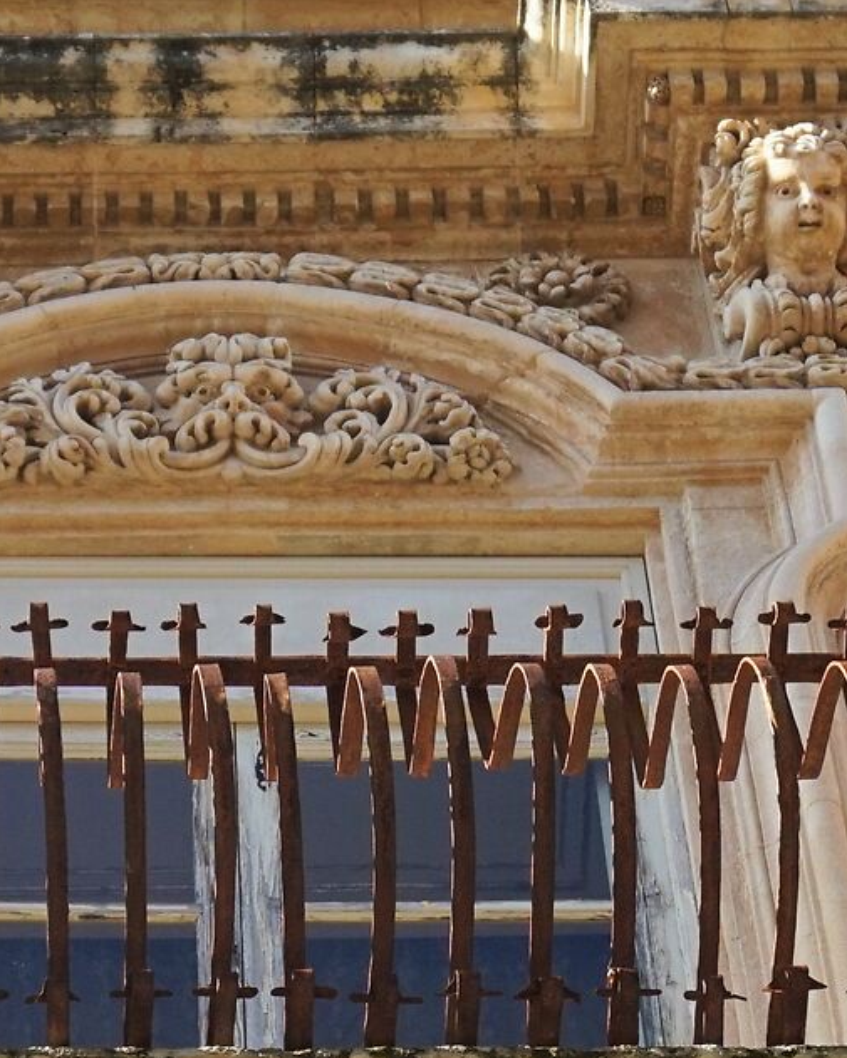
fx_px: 4699
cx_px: 262
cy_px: 1164
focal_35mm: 150
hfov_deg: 10.3
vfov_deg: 12.6
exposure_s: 1/200
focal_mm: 28
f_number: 5.6
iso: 320
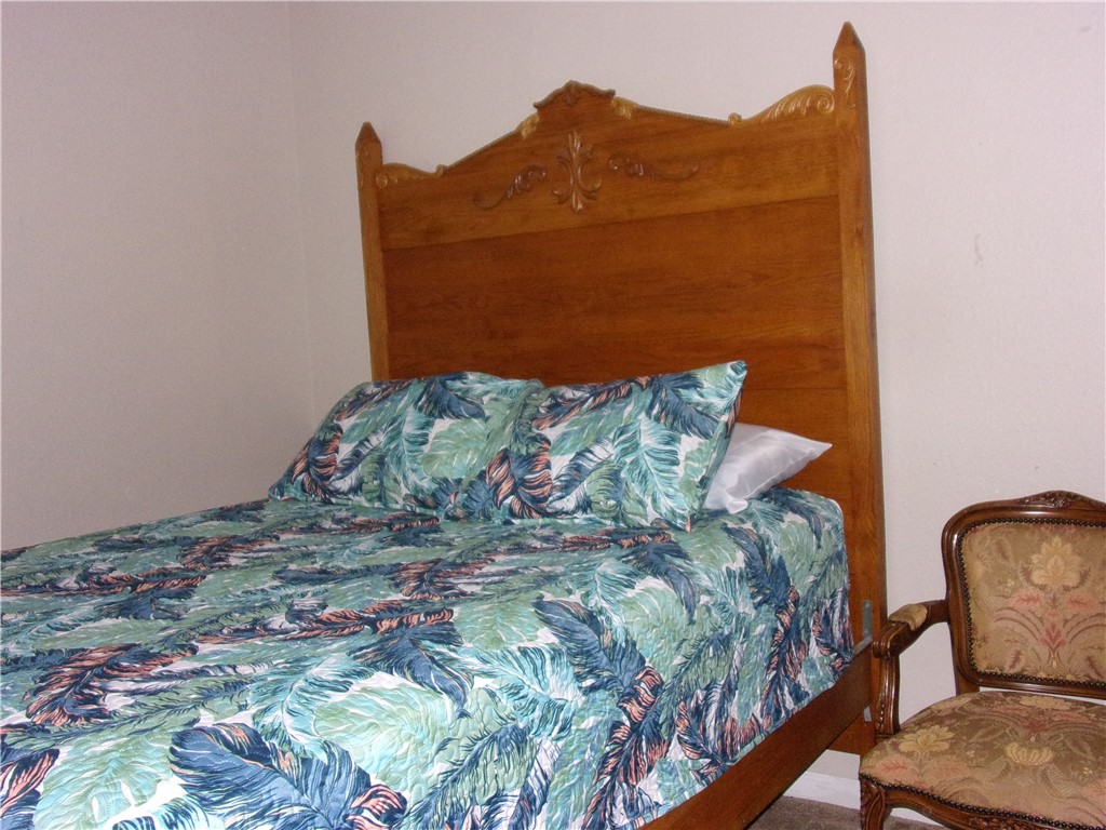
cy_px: 415
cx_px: 553
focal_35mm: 33
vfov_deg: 42.9
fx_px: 1054
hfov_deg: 55.4
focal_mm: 5.9
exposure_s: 1/34
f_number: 3.7
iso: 320
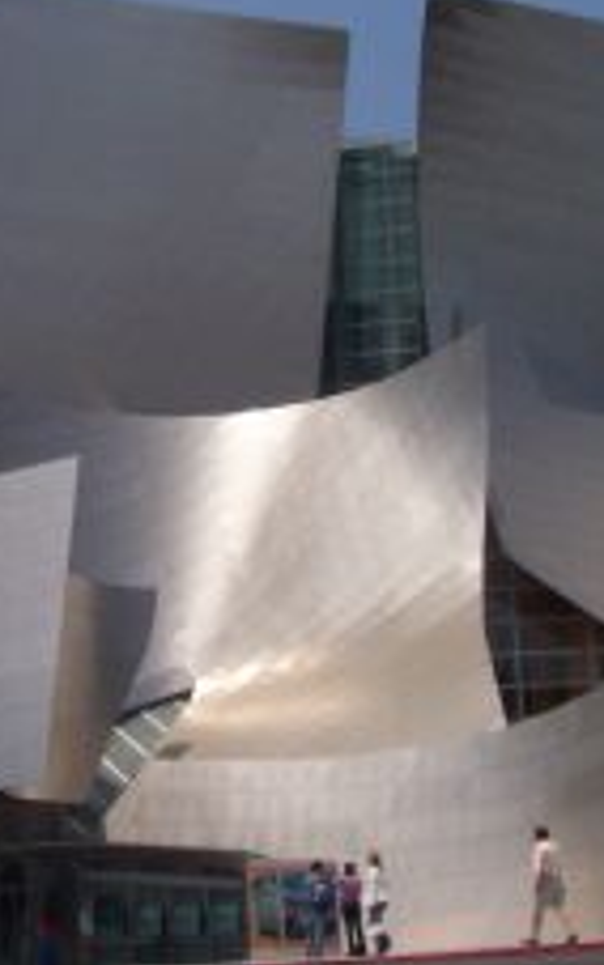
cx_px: 140
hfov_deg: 18.7
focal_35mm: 69
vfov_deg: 29.7
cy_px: 383
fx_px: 1816
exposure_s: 1/1000
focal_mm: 5.6
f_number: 5.6
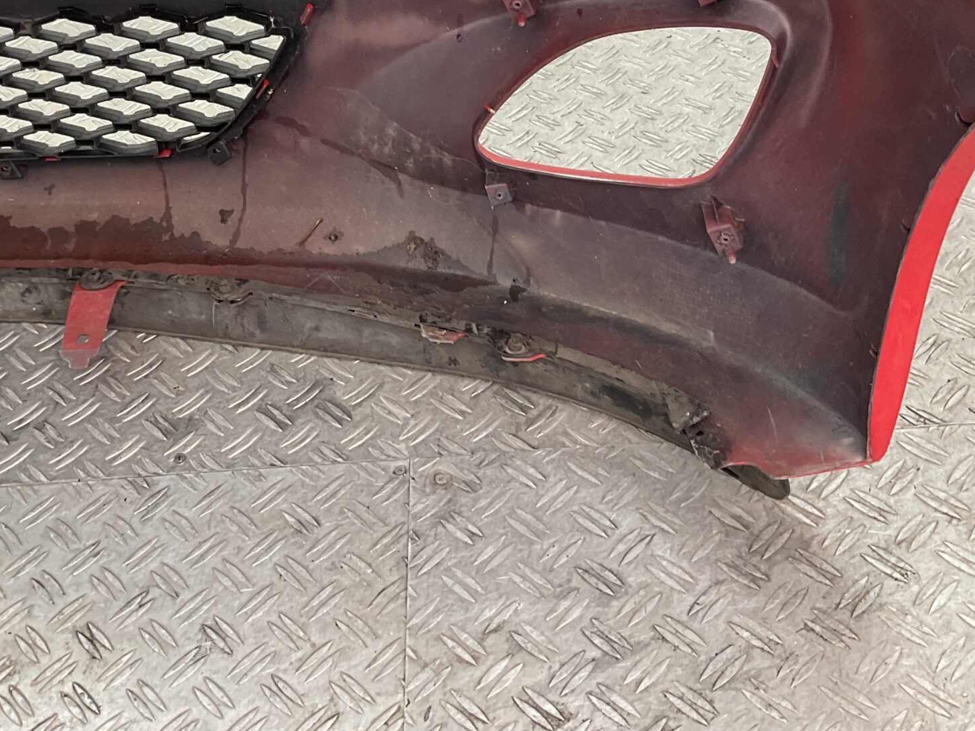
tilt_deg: -32.6
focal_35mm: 51
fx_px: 1436
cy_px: 95
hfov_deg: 36.9
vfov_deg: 27.7
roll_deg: +11.7
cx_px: 285
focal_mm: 3
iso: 40
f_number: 1.8
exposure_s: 1/120
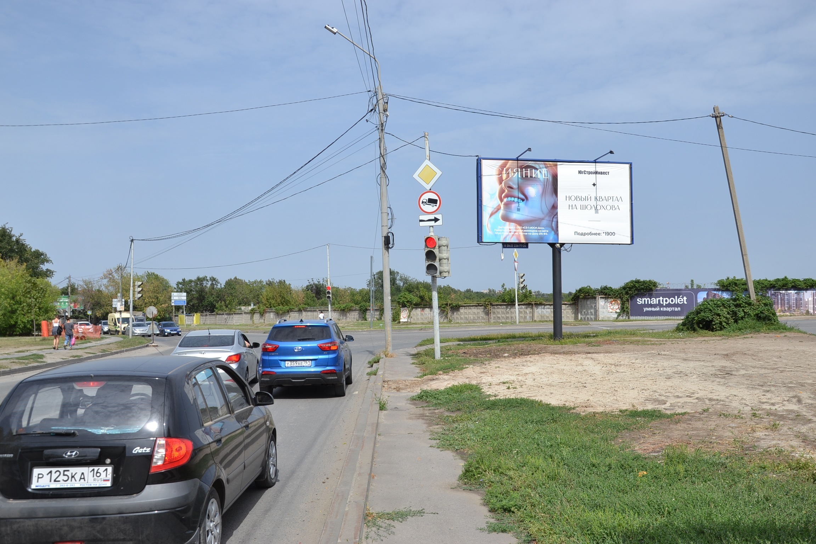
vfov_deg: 41.7
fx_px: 714
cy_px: 272
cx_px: 408
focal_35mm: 32
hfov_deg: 59.5
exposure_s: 1/400
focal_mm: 21
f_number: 5.6
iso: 100
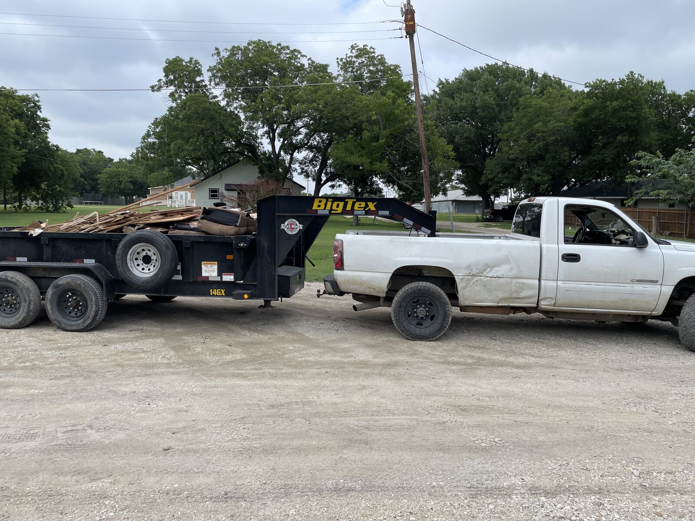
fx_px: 522
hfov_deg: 67.3
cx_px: 348
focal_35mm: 26
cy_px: 260
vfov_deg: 53.1
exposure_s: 1/1247
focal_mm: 4.2
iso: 32
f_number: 1.6
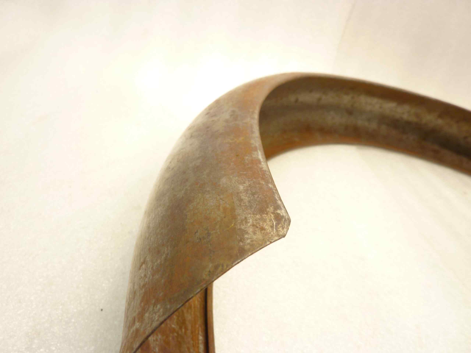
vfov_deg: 54.9
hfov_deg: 69.4
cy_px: 176
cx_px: 236
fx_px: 340
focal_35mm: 25
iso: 80
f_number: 3.3
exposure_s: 1/15
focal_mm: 4.1
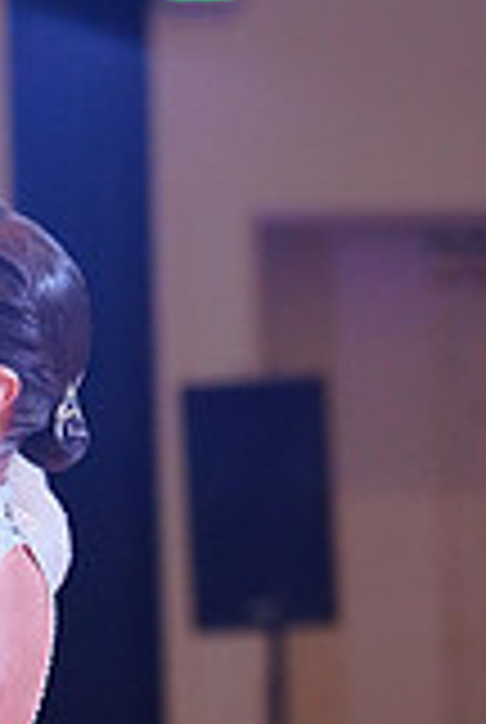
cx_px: -214
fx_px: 7762
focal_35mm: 385
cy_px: 1232
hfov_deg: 3.6
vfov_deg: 5.3
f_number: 2.8
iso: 5000
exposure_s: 1/400
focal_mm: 107
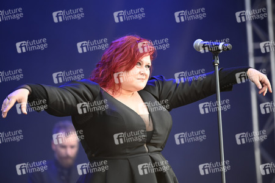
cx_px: 138
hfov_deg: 11.4
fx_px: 1374
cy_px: 92
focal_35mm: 180
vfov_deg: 7.6
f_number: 2.8
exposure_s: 1/400
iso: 320
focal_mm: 180
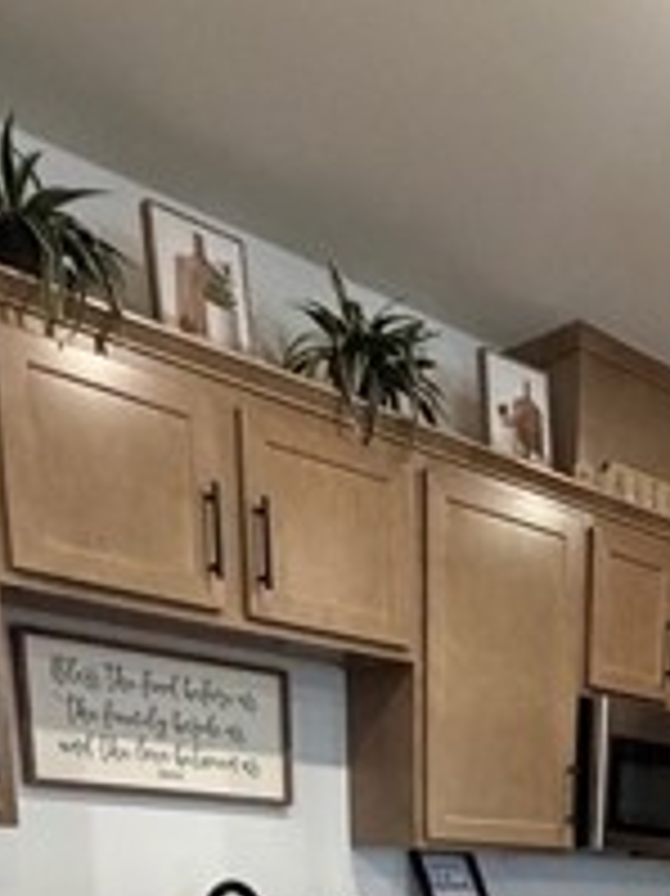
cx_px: 661
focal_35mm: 45
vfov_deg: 31.8
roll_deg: -2.9
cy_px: 1175
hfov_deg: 30.1
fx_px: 1163
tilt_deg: -14.0
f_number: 2.2
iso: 500
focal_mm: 2.22
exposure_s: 1/60
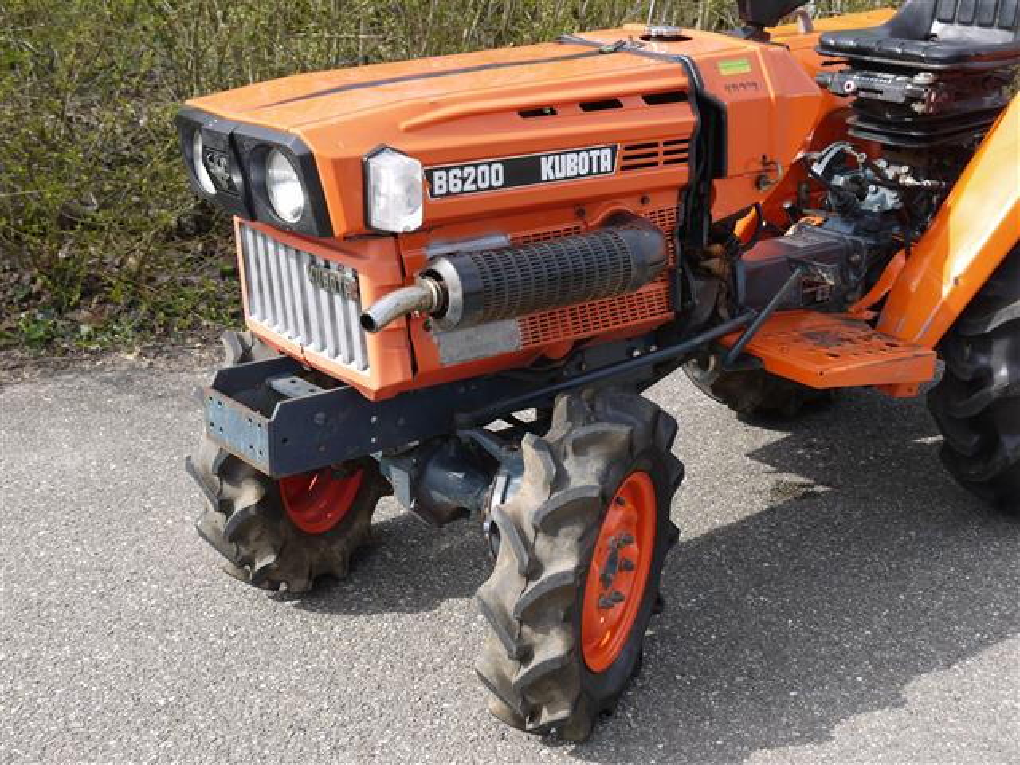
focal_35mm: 56
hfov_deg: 34.3
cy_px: 382
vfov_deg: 26.1
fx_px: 1650
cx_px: 510
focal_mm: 28
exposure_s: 1/200
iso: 100
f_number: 7.1
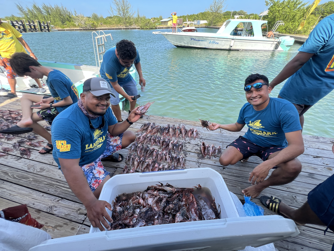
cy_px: 126
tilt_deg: -37.4
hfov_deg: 106.2
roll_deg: +1.2
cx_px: 167
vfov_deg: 89.9
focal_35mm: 13
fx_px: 125
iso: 32
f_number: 1.8
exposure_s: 1/228
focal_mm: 1.57
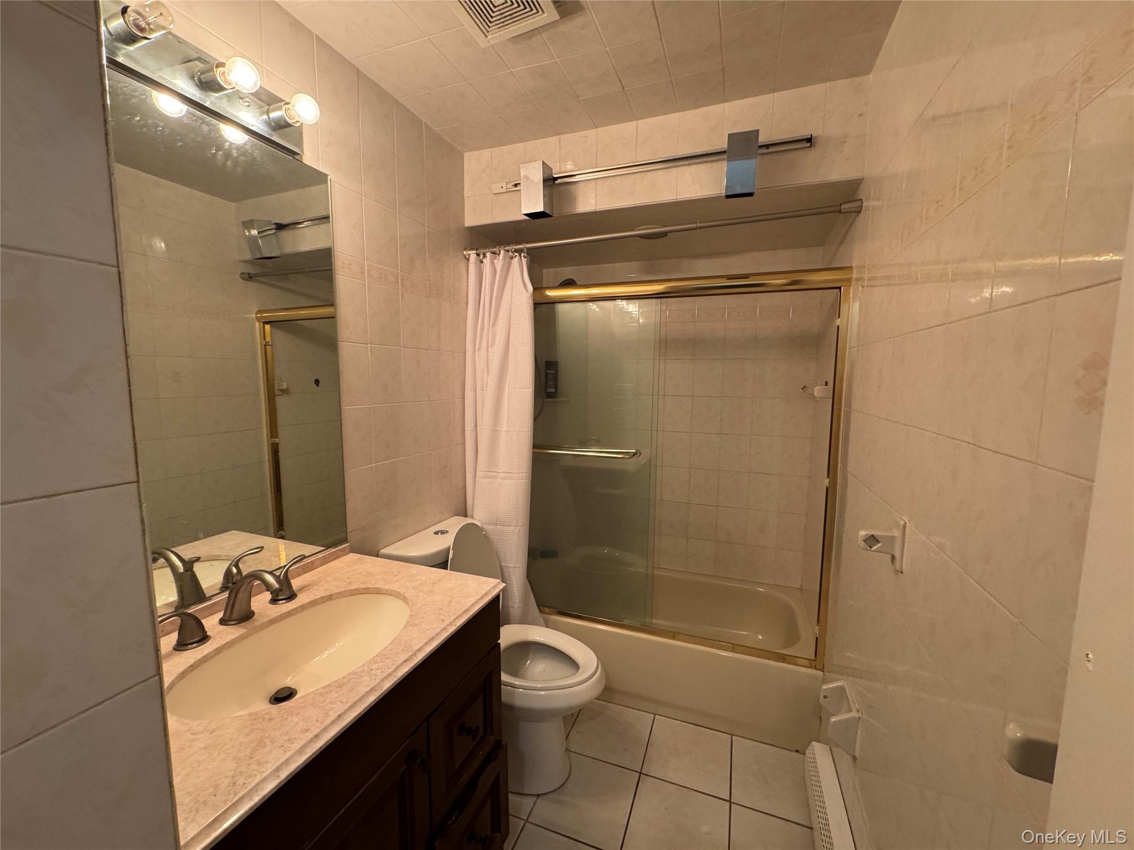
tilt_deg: -6.1
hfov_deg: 102.1
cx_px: 567
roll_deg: -0.3
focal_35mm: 14
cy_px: 425
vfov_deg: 85.7
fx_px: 459
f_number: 2.2
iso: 250
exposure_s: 1/60
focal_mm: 2.22
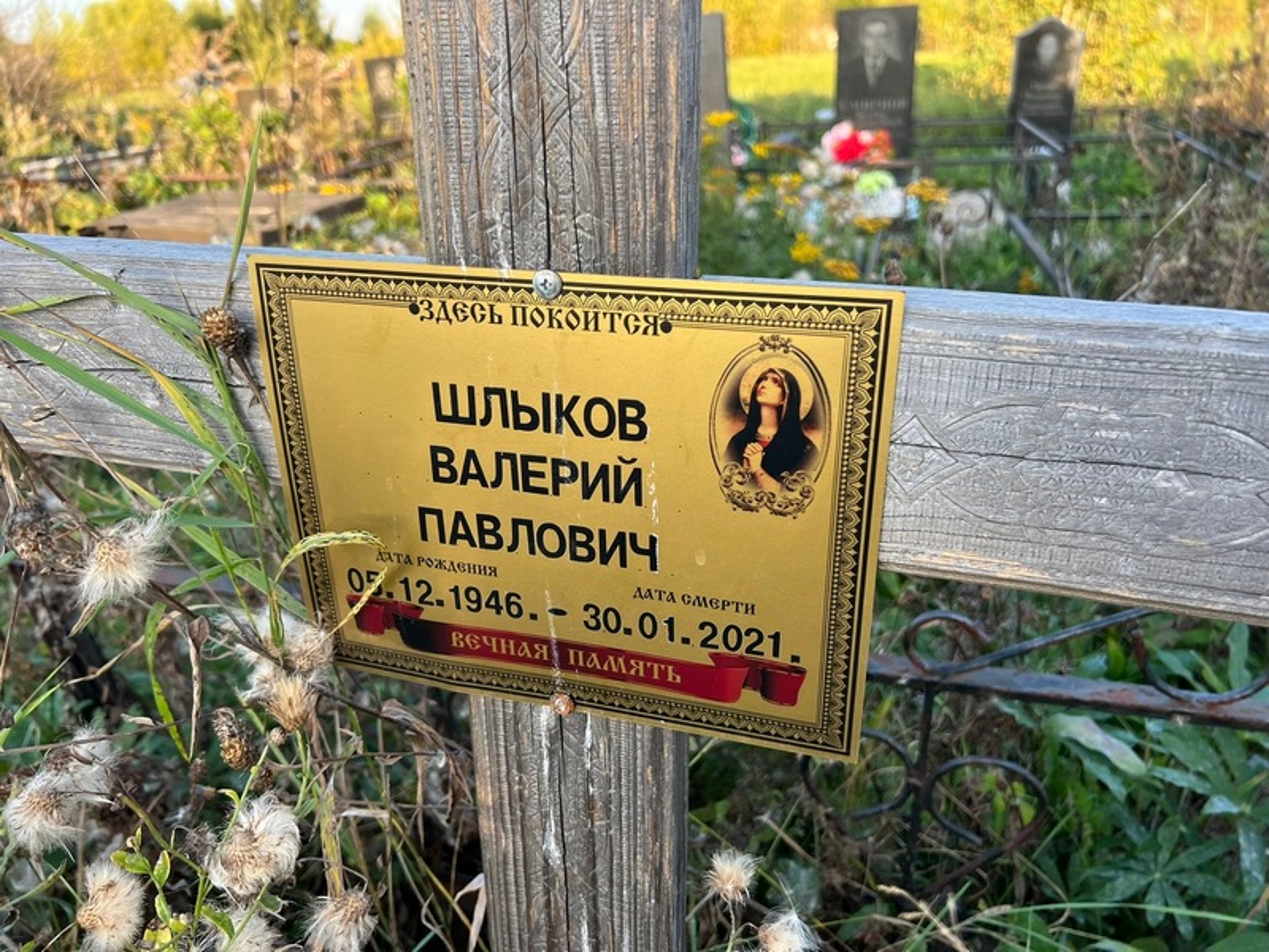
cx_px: 634
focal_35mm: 26
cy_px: 476
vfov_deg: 53.1
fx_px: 953
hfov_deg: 67.3
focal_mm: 5.7
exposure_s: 1/292
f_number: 1.5
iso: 40
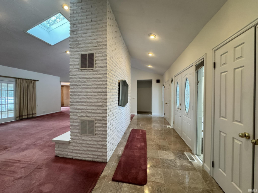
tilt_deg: -1.3
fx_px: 104
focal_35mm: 14
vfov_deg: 85.7
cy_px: 96
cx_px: 129
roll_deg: -0.4
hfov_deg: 102.1
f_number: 2.2
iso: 250
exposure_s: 1/120
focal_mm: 2.22
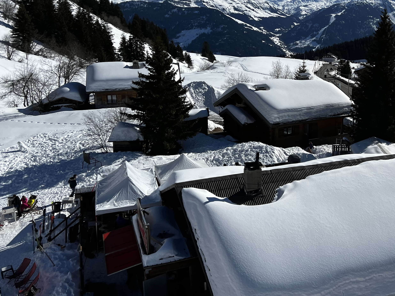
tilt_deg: -8.5
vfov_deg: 33.9
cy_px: 92
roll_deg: -0.5
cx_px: 302
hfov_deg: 43.2
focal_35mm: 42
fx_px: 479
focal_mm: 5.7
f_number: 1.5
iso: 50
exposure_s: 1/12658
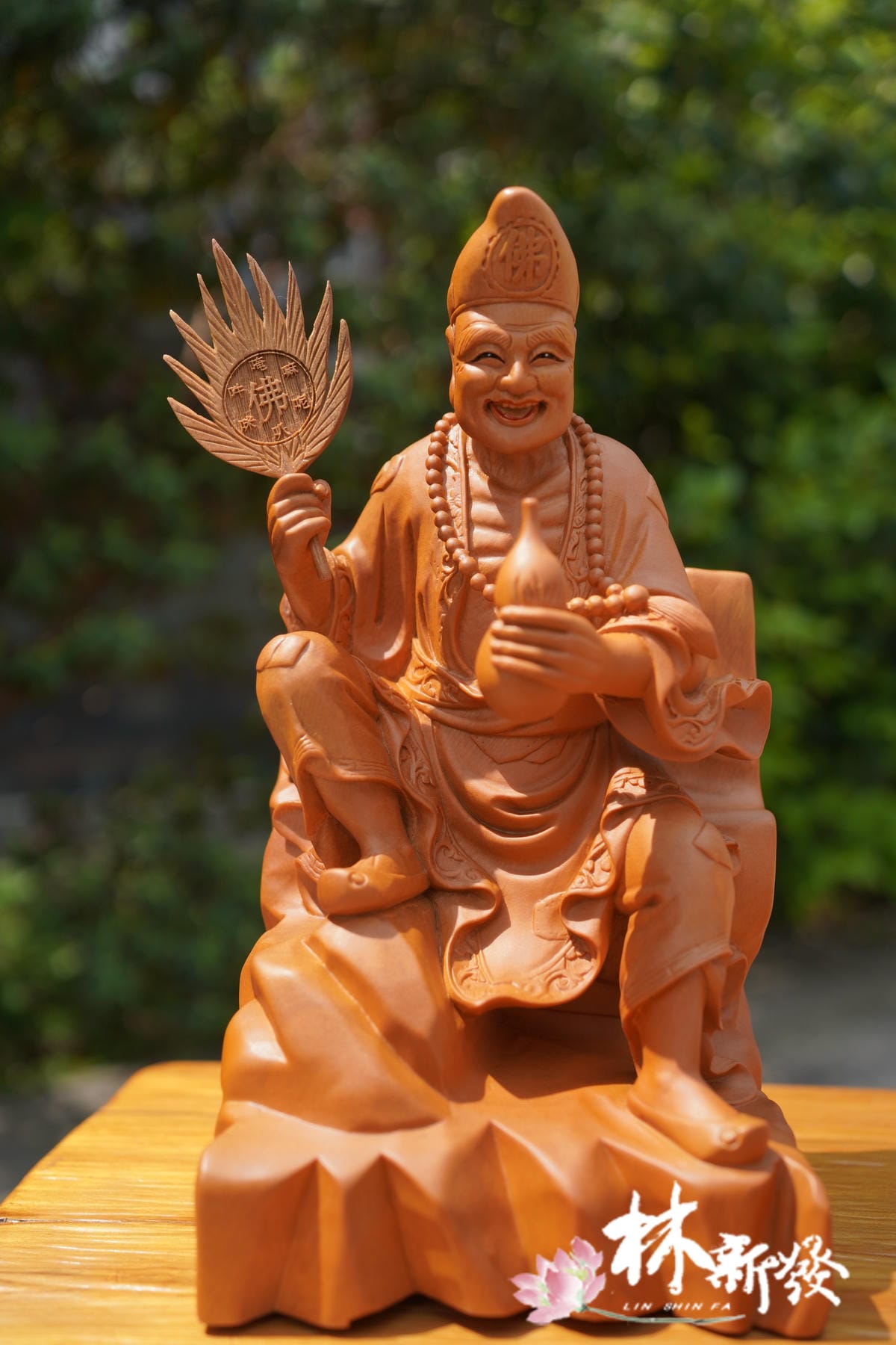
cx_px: 448
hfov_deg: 37.9
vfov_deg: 54.4
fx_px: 1307
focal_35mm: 35
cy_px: 672
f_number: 3.5
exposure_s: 1/4000
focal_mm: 35
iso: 400
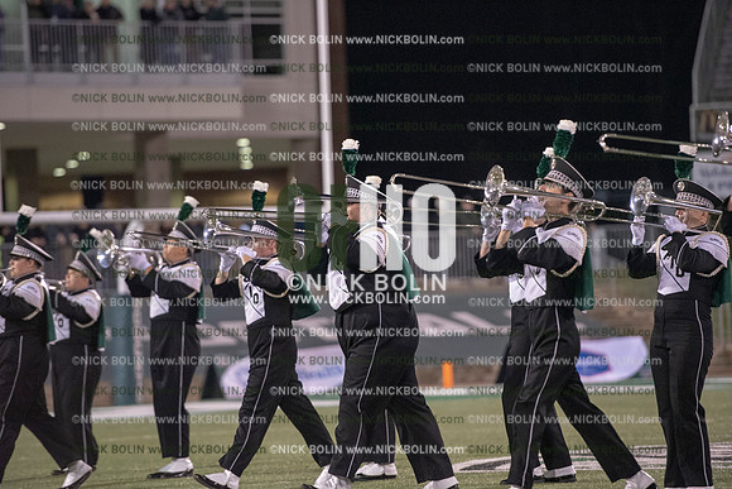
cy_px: 244
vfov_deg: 7.0
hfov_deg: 10.5
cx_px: 366
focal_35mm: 195
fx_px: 3966
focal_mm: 195
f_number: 3.2
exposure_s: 1/1250
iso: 5000
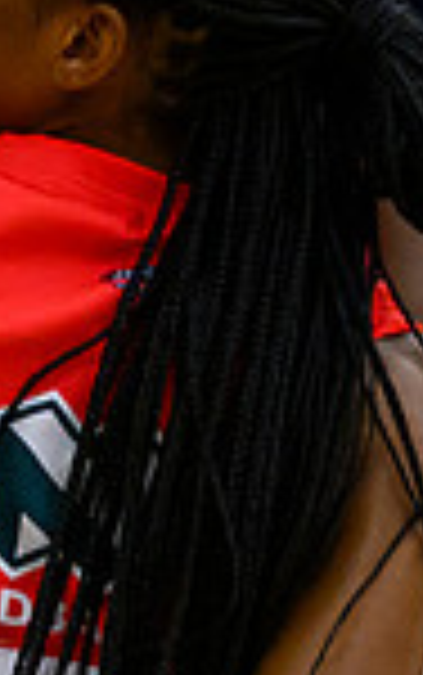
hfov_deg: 1.1
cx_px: -847
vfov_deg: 1.7
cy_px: 400
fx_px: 22994
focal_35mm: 1249
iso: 4000
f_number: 3.2
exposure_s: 1/1000
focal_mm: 140
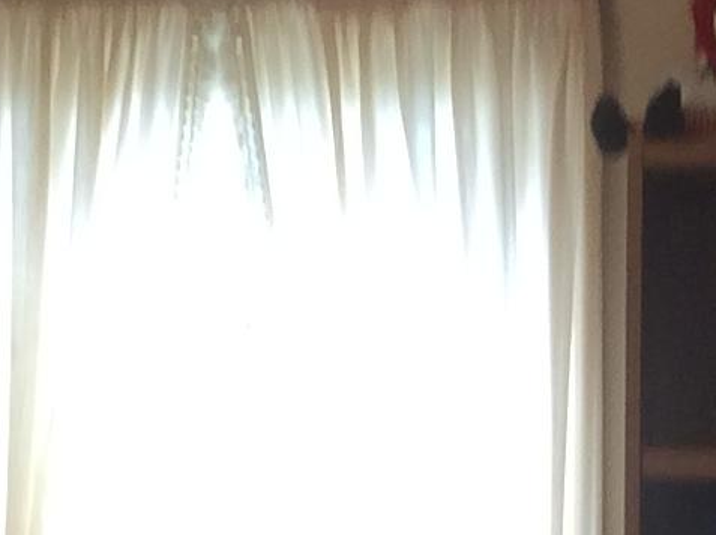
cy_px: 1056
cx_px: 504
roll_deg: +1.0
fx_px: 3593
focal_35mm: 174
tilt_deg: -10.1
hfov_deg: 11.4
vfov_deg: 8.1
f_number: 2.4
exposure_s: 1/24
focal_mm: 3.3
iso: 50
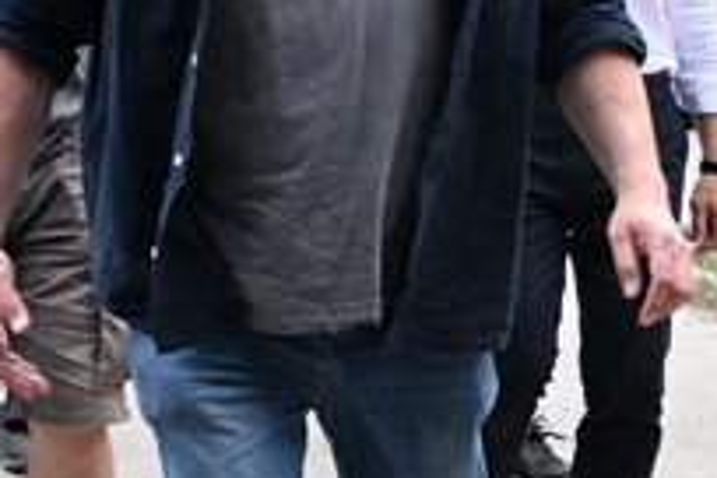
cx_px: 763
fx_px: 2828
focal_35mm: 142
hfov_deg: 14.2
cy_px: 183
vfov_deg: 9.7
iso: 2000
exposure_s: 1/400
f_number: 5
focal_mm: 42
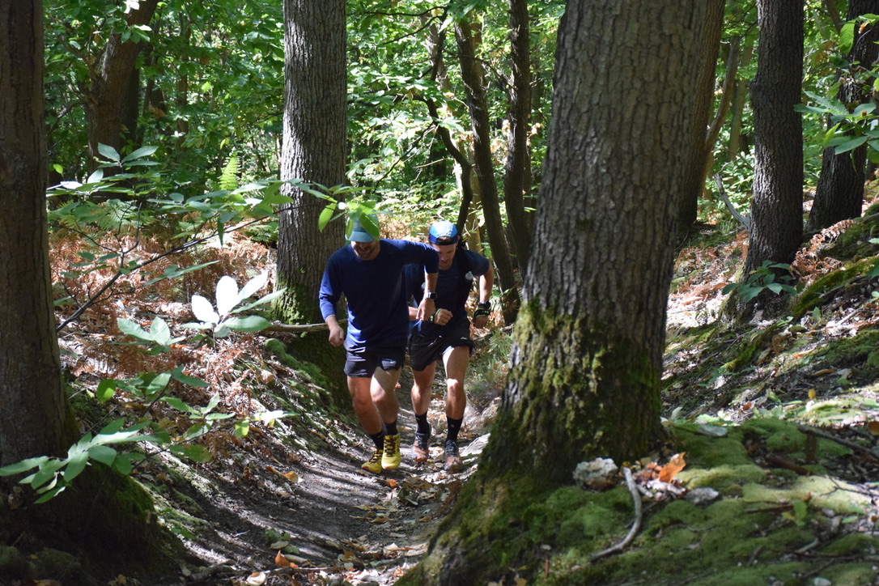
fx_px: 1758
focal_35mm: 72
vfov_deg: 18.9
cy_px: 293
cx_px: 440
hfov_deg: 28.1
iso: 5000
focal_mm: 48
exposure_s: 1/1600
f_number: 6.3
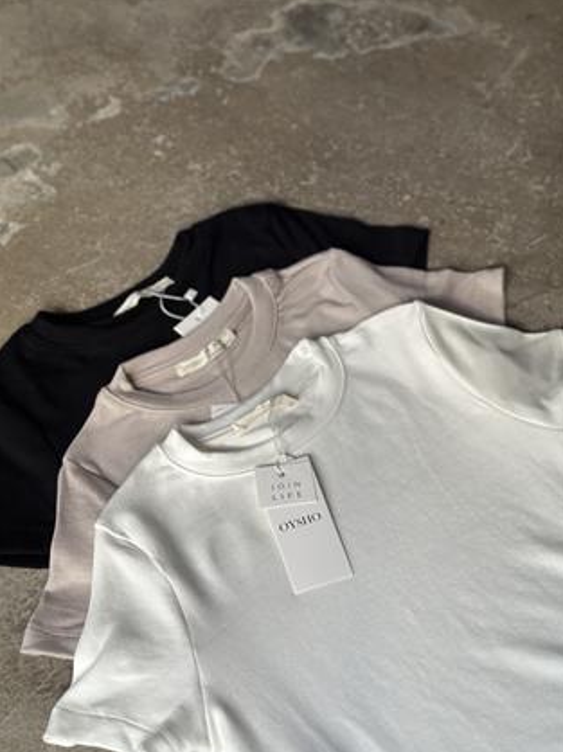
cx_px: 284
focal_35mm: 49
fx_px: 1064
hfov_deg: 29.6
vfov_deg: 38.9
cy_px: 374
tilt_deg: -55.6
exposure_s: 1/113
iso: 125
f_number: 1.78
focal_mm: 6.86
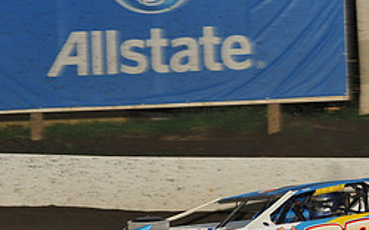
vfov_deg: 5.5
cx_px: 280
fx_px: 2372
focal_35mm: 236
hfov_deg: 8.9
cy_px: 242
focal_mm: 100
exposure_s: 1/320
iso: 1000
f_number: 7.1
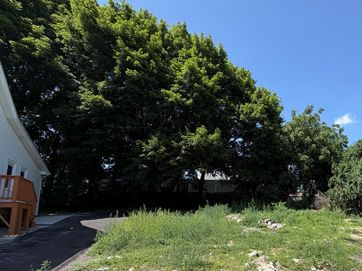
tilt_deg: +11.8
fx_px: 230
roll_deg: +4.1
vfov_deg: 59.5
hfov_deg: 71.1
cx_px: 273
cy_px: 183
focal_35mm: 22
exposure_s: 1/770
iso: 32
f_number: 2.2
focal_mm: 2.22
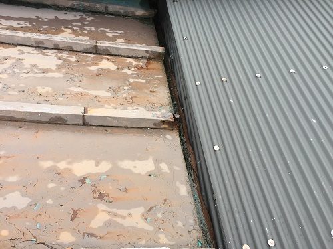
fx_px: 279
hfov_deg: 61.7
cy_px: 124
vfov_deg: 48.2
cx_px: 166
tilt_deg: -43.2
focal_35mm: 29
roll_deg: +1.2
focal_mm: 4.15
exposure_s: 1/40
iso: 32
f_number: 2.2
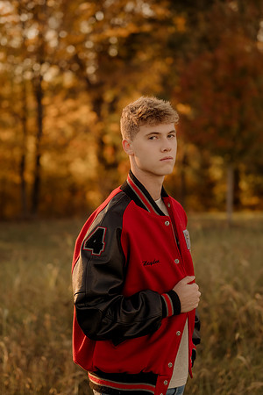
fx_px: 822
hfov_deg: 18.2
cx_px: 132
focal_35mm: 75
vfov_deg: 27.0
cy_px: 198
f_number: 1.8
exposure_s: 1/1000
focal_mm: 50
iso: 250
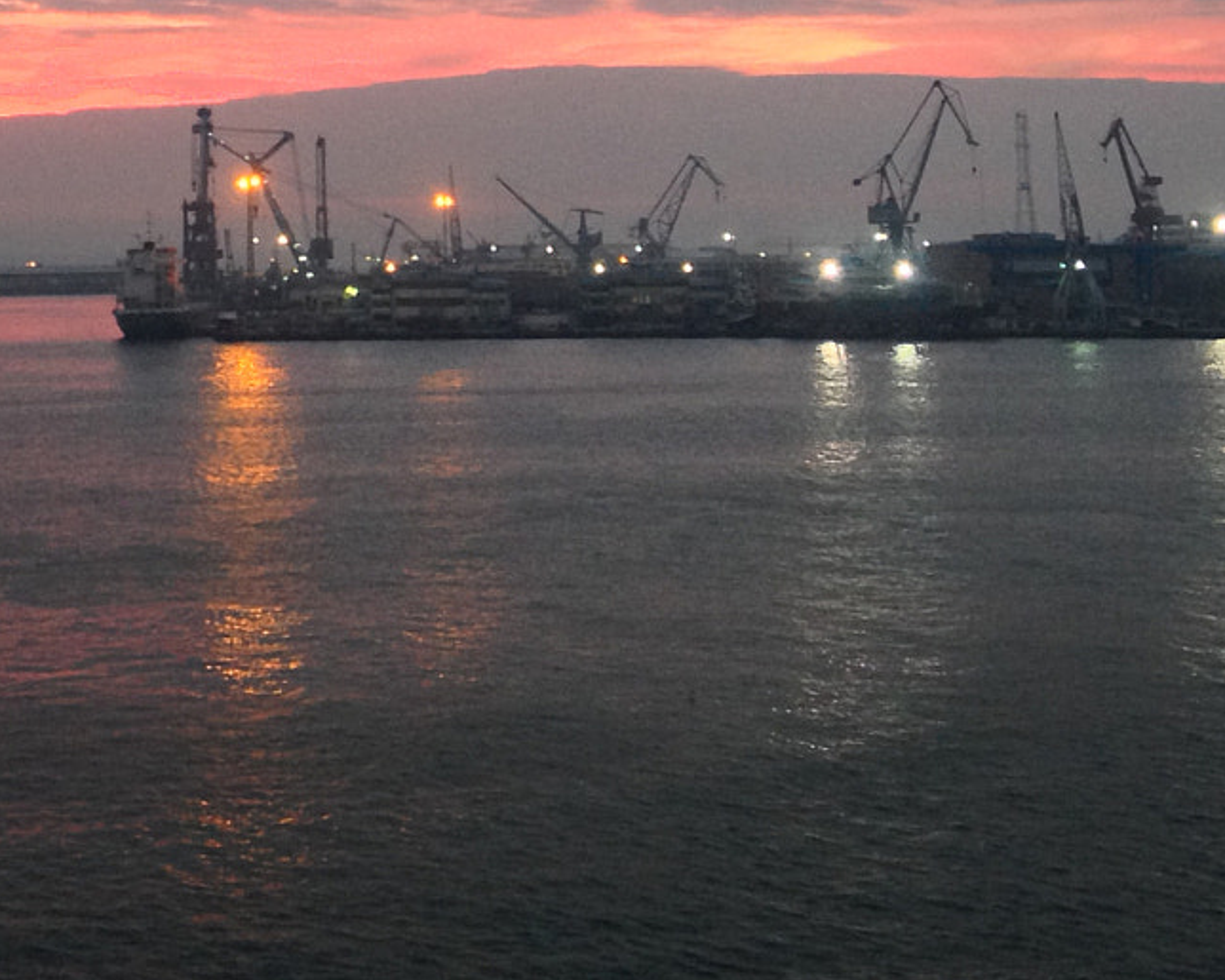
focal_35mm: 80
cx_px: 390
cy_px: -63
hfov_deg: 23.7
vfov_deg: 18.5
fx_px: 2900
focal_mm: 4.12
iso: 125
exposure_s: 1/20
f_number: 2.4
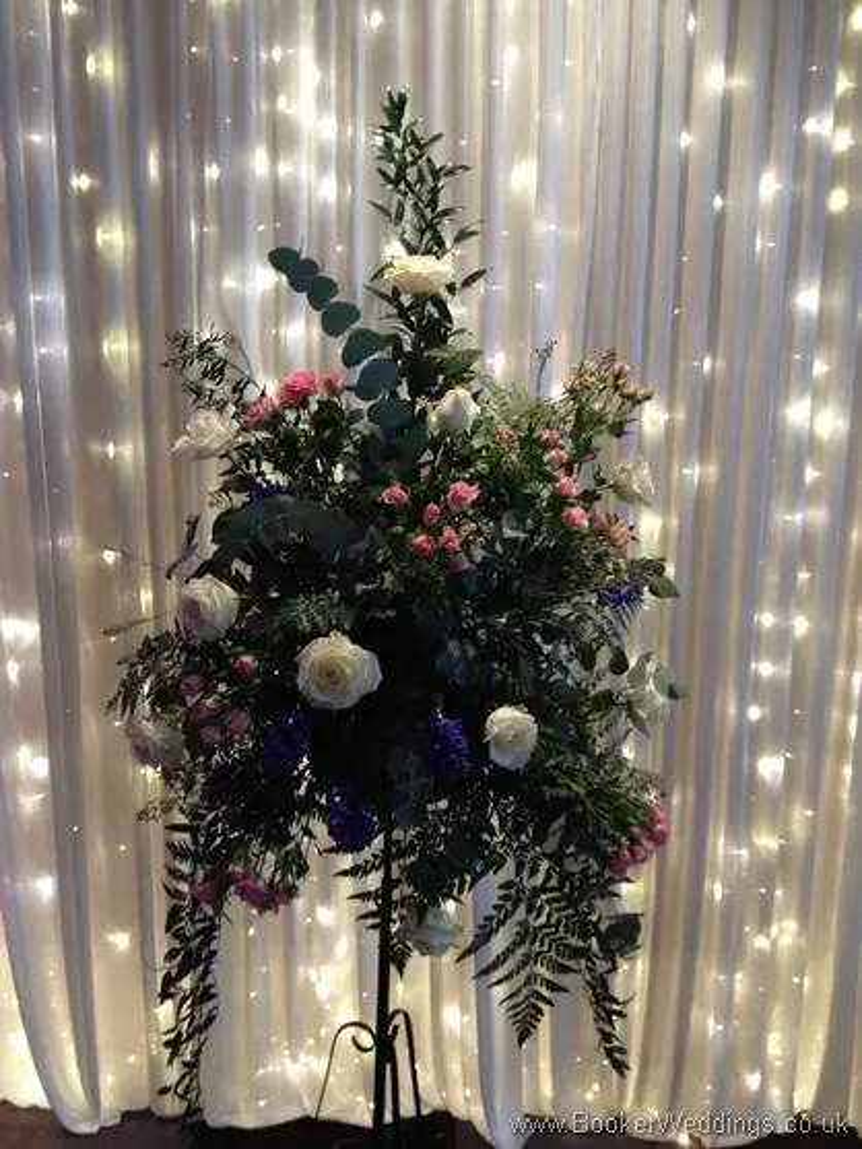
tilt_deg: -10.0
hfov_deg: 40.7
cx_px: 431
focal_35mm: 35
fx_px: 1162
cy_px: 574
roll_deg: -1.0
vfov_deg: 52.6
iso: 125
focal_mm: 4.28
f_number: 2.4
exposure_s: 1/20
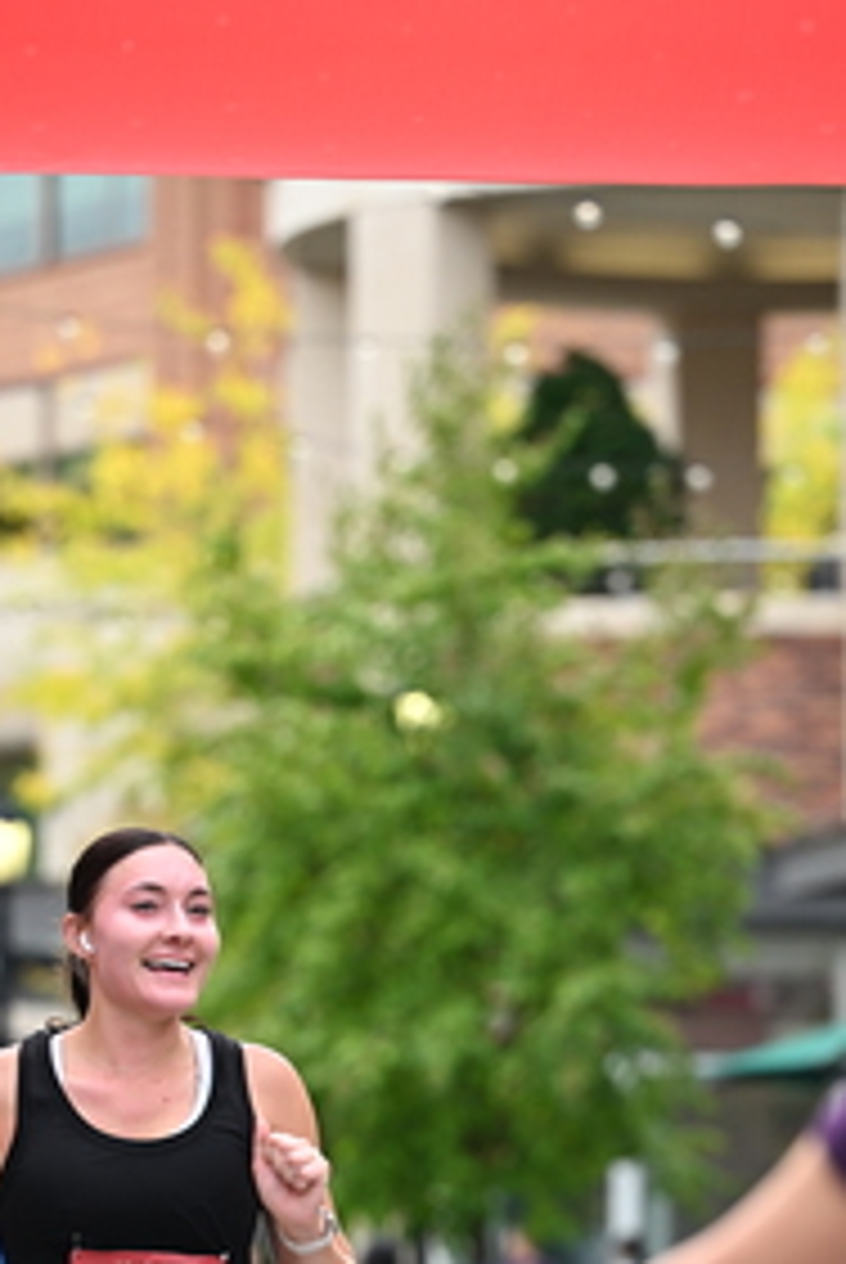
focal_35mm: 225
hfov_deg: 6.1
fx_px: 7911
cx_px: 403
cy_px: 981
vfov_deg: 9.1
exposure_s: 1/2000
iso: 640
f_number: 2.8
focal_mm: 115
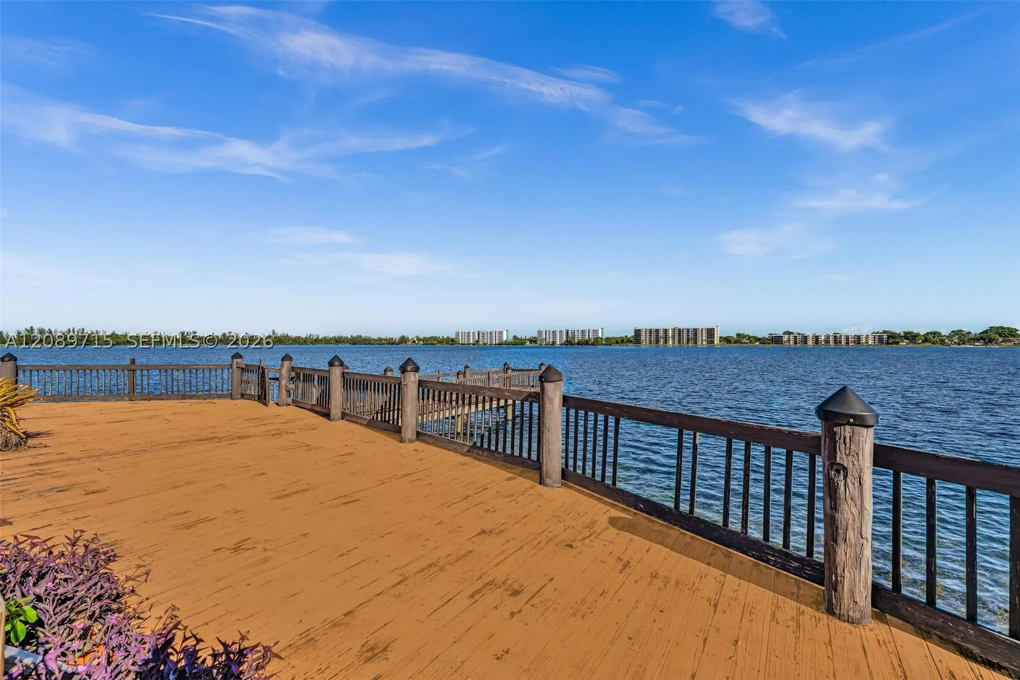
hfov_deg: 96.7
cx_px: 510
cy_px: 340
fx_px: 453
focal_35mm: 16
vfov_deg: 73.7
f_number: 8
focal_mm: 16
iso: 200
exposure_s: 1/800
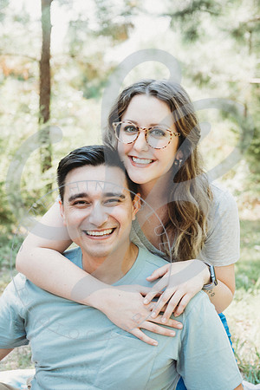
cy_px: 195
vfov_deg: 35.6
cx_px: 130
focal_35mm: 56
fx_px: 607
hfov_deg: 24.2
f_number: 5
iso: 200
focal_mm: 56
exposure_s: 1/100
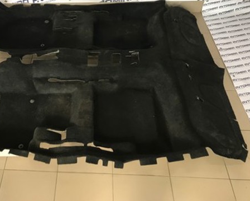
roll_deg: +4.9
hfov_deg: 45.8
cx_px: 75
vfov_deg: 37.9
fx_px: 289
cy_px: 70
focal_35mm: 39
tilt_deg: -44.7
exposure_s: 1/33
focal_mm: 3.99
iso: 32
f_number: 1.8
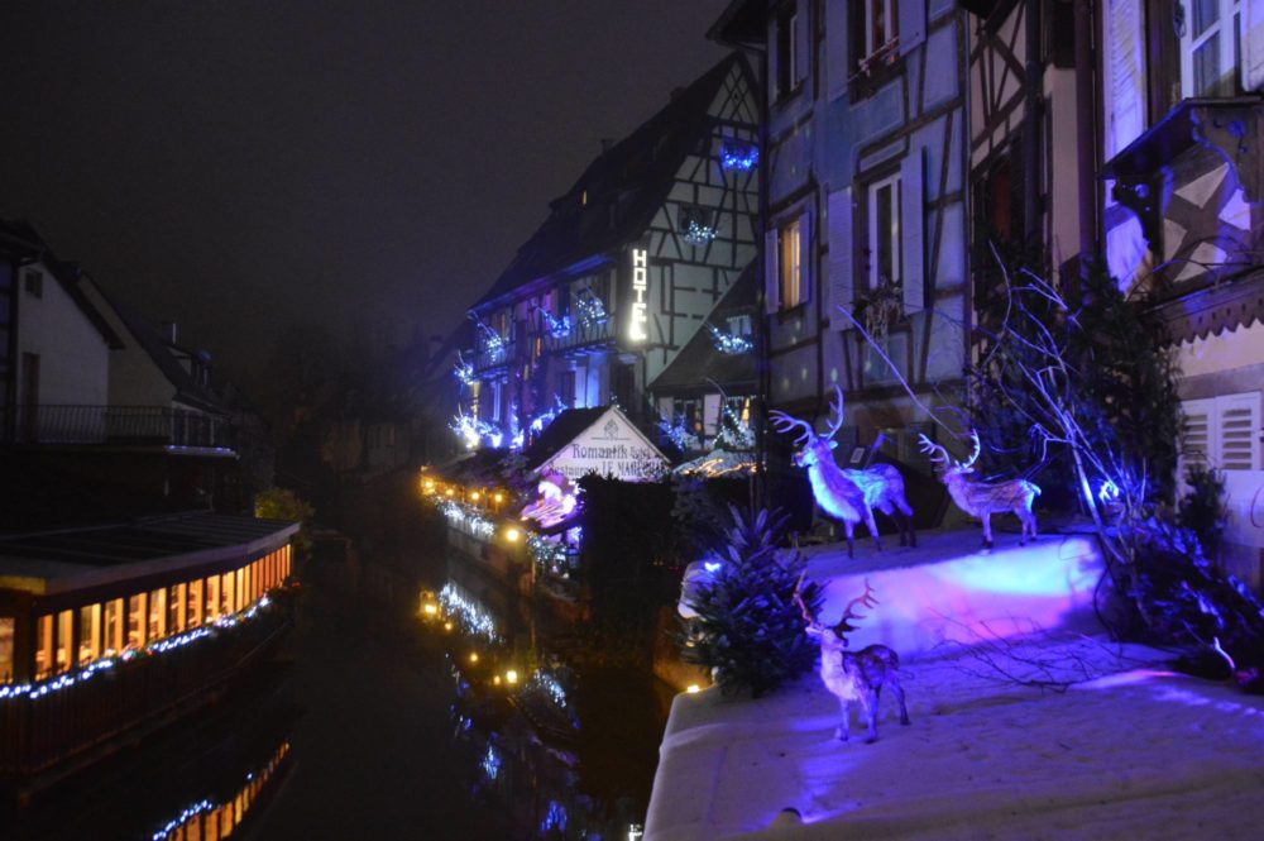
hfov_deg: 67.4
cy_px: 420
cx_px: 632
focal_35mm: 27
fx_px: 947
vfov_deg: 47.9
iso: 3200
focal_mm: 18
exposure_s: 1/25
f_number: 3.5
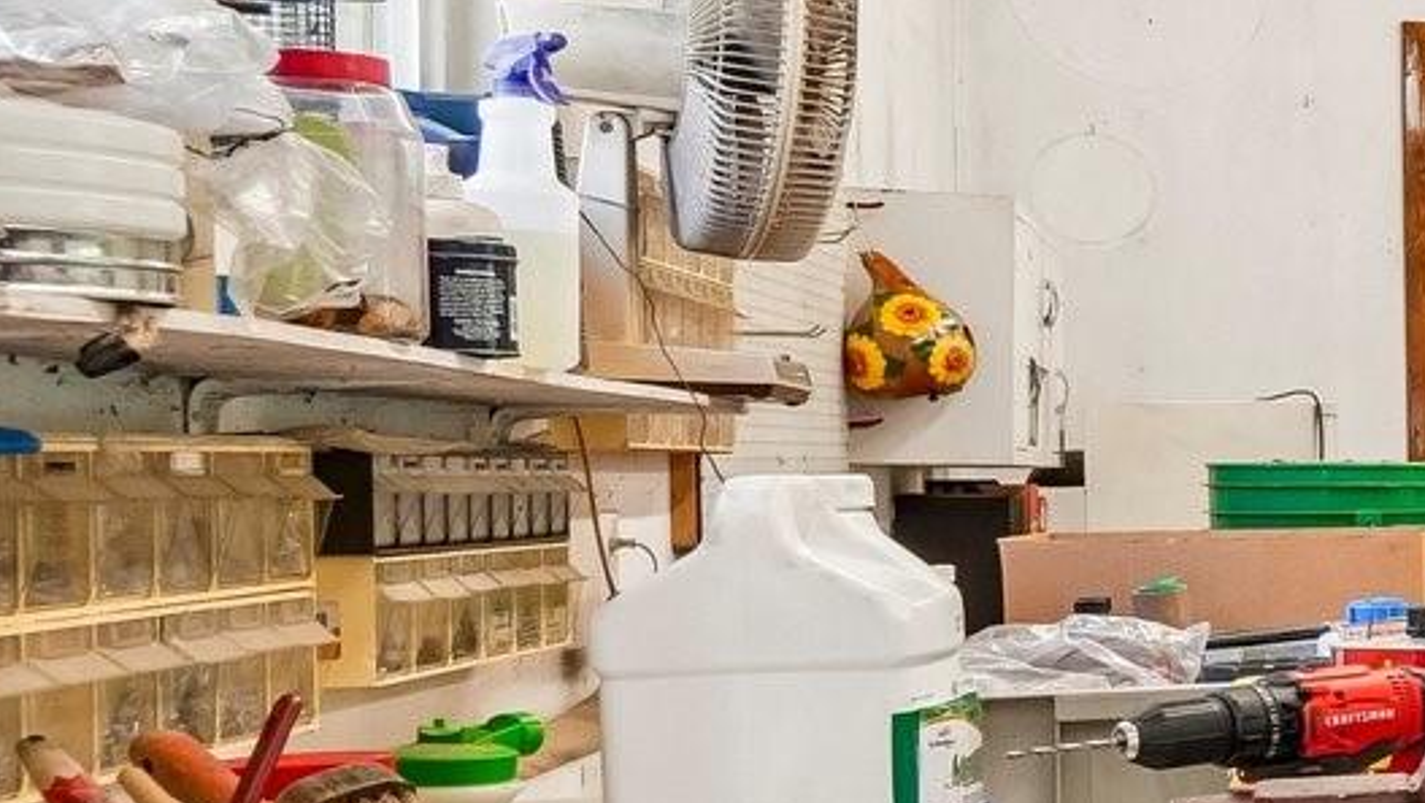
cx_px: 2745
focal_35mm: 61
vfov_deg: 19.7
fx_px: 2306
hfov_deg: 20.2
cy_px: 545
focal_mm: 10
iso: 400
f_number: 8
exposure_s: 1/25
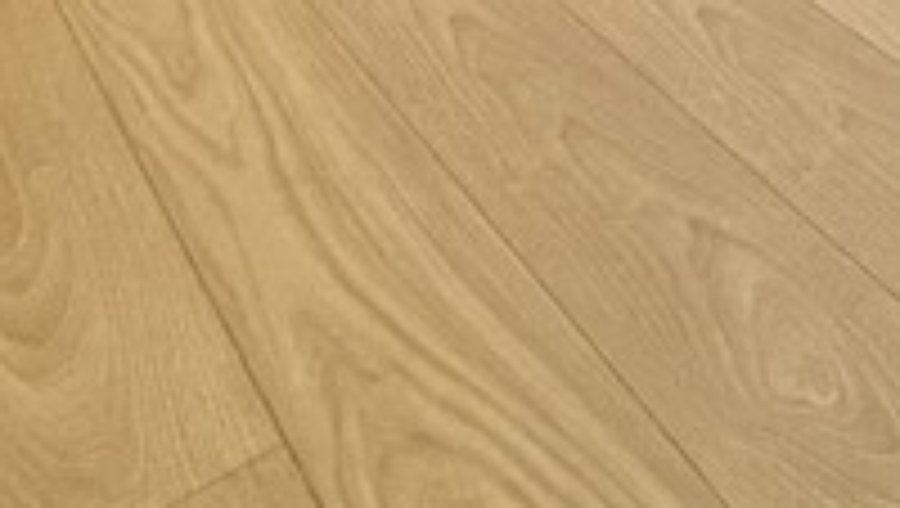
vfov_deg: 13.3
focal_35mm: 61
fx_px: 1457
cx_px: 1282
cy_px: -782
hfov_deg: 26.6
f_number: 2.4
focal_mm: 1.55
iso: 250
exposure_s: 1/100
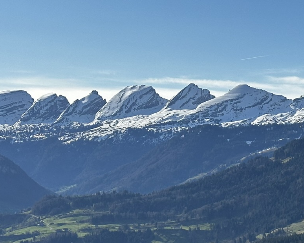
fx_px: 1116
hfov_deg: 15.4
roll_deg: +1.3
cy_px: 153
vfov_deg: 12.4
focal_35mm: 124
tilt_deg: +1.5
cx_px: 243
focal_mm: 6.86
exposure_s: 1/6211
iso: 64
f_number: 1.78
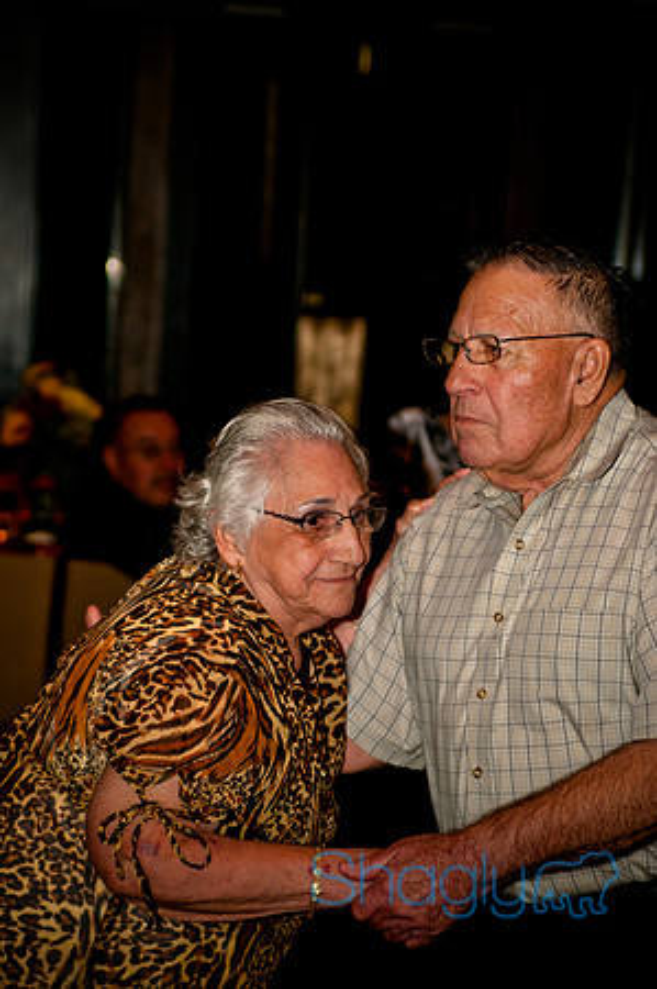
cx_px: 328
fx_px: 3087
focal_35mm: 112
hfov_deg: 12.2
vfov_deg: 18.2
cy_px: 494
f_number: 3.2
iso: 400
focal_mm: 75
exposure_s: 1/200
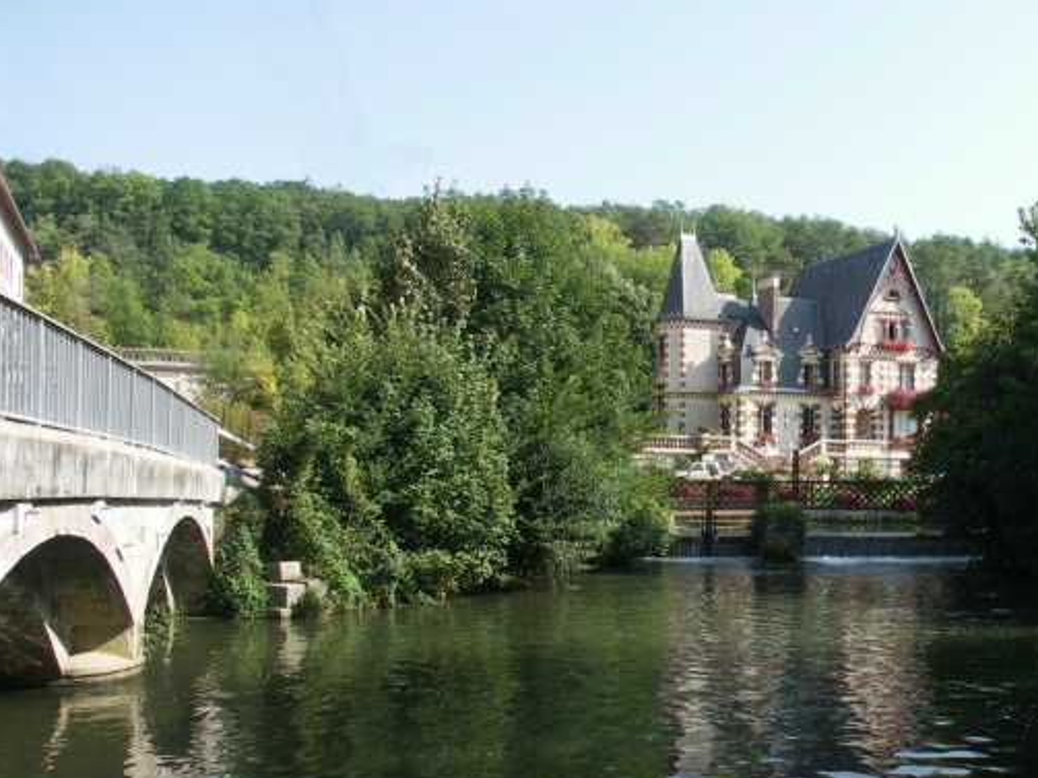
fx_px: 1169
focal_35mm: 39
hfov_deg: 46.9
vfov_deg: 36.6
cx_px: 714
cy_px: 490
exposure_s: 1/125
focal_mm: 7.2
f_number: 5
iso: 50
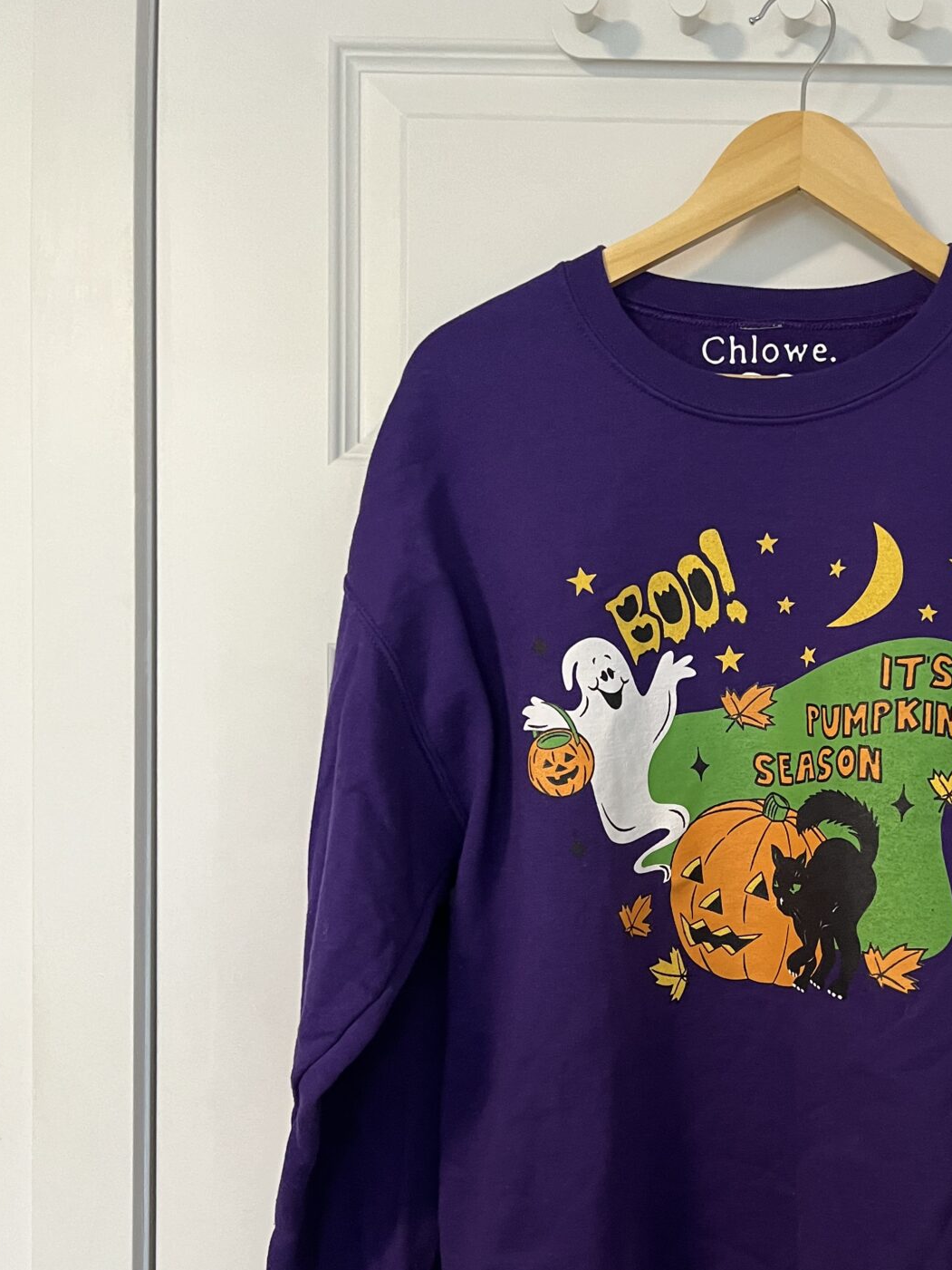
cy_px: 819
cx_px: 684
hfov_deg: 37.0
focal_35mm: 38
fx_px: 1393
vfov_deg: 48.4
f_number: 1.6
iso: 320
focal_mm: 5.1
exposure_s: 1/60
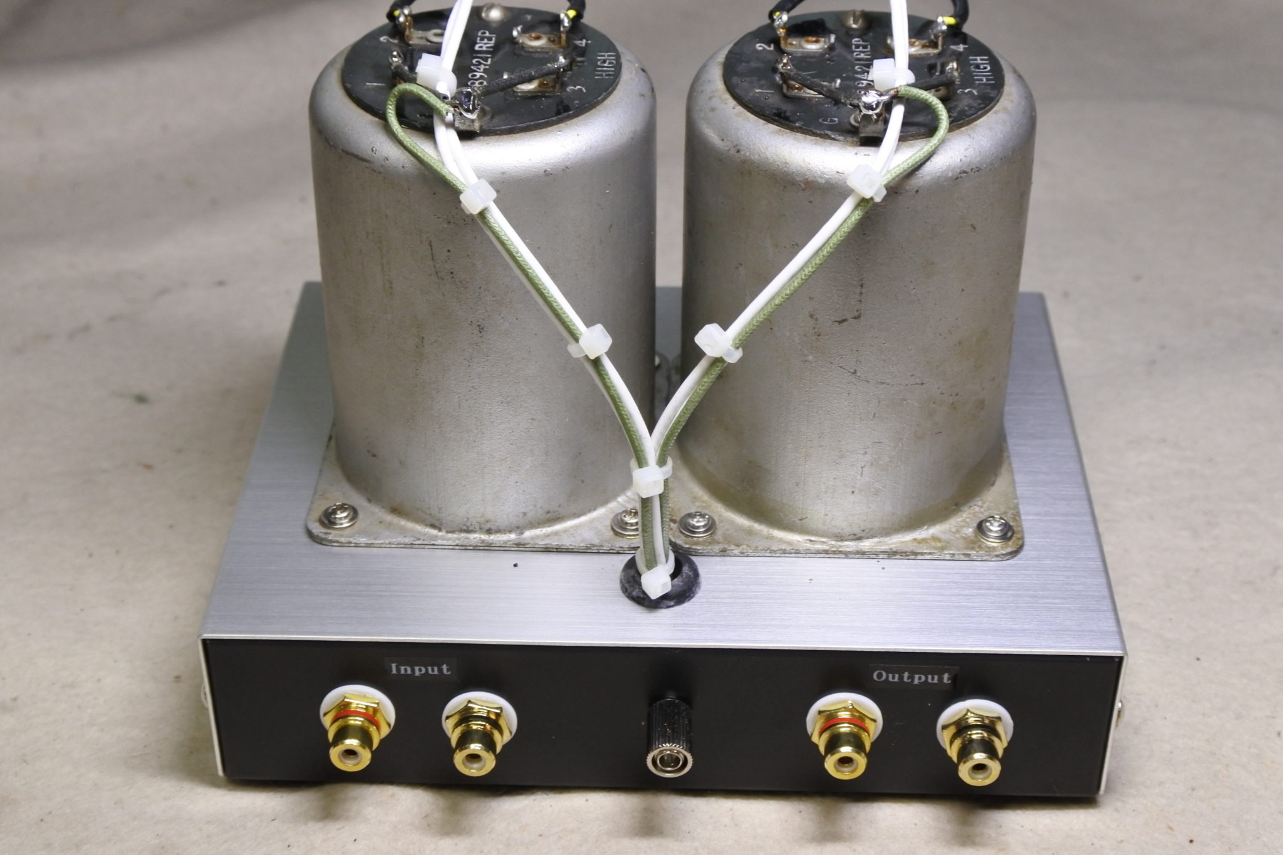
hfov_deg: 32.9
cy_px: 428
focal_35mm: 61
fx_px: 2174
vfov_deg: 22.3
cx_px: 642
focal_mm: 22.7
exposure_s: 1/80
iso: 800
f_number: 5
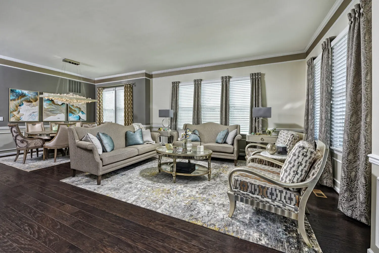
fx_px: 147
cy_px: 126
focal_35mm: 14
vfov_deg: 81.2
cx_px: 190
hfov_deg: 104.2
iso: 250
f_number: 13
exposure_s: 1/30
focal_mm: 14
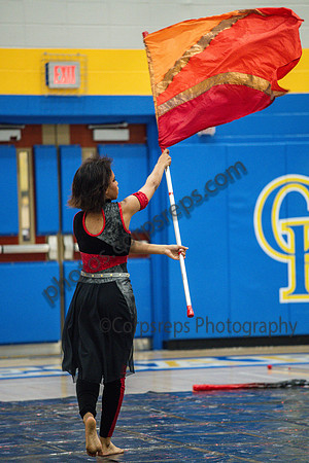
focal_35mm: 200
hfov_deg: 6.9
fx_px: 2575
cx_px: 154
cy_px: 232
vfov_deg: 10.3
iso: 6400
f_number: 4
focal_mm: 200
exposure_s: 1/500
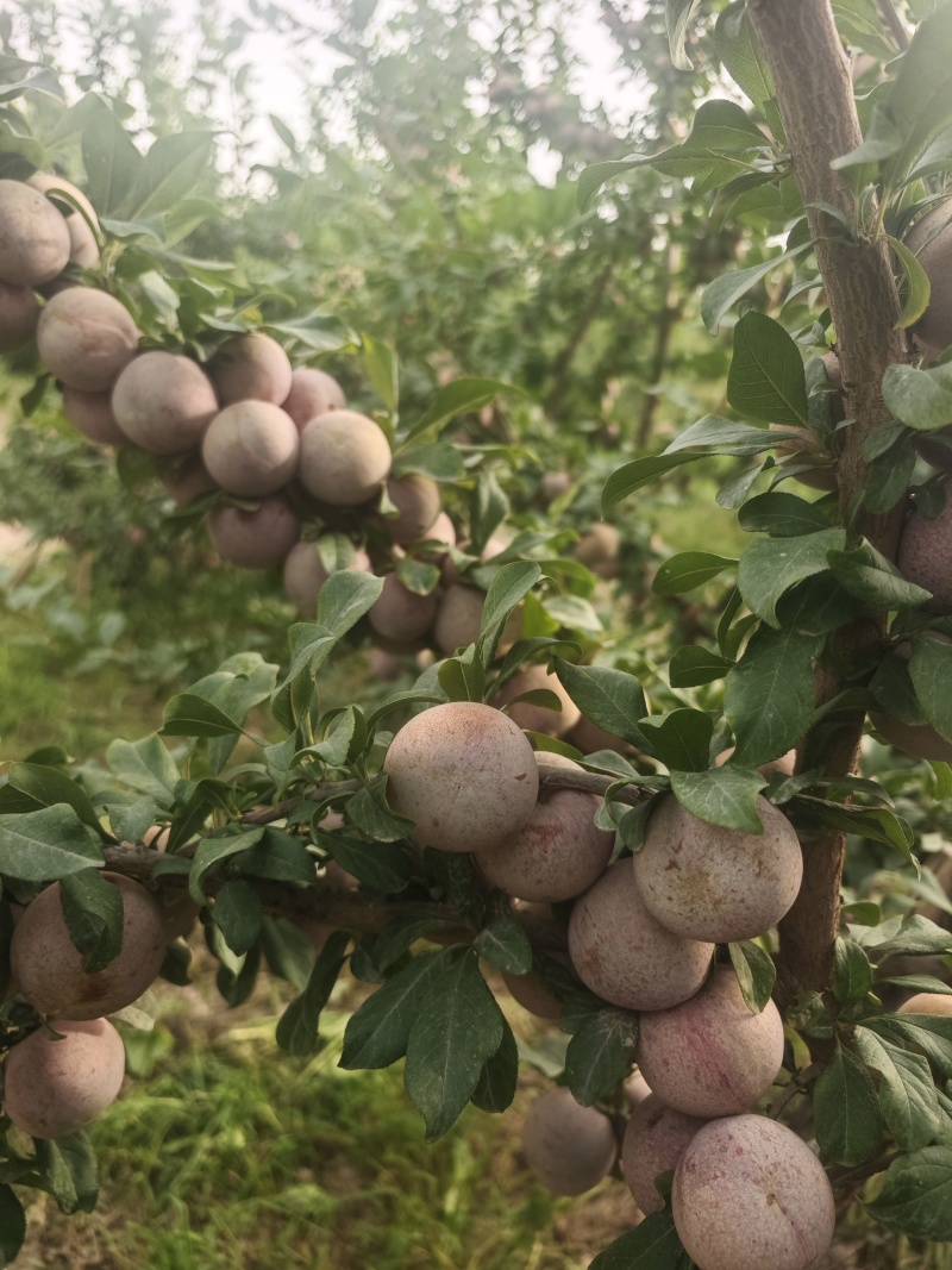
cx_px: 476
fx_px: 844
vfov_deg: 73.9
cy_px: 635
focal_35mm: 23
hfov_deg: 58.9
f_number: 2
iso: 50
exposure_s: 1/102
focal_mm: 8.72
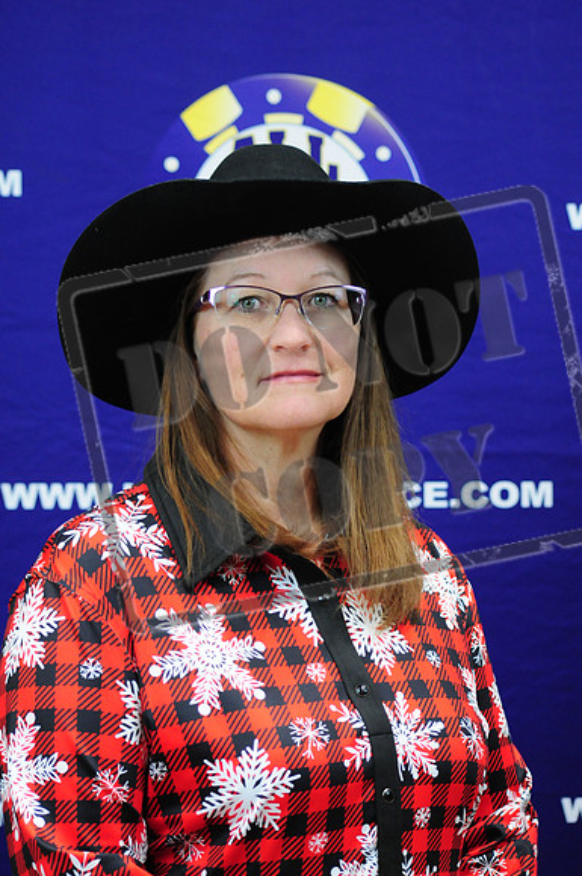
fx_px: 2554
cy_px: 438
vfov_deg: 19.5
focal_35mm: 105
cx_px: 291
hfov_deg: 13.0
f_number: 4
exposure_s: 1/125
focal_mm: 70
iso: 1250
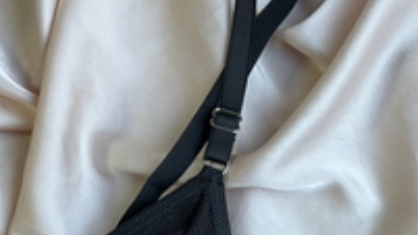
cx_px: 247
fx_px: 831
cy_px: 434
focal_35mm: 75
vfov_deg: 14.1
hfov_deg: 28.2
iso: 125
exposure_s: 1/82
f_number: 1.6
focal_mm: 5.1
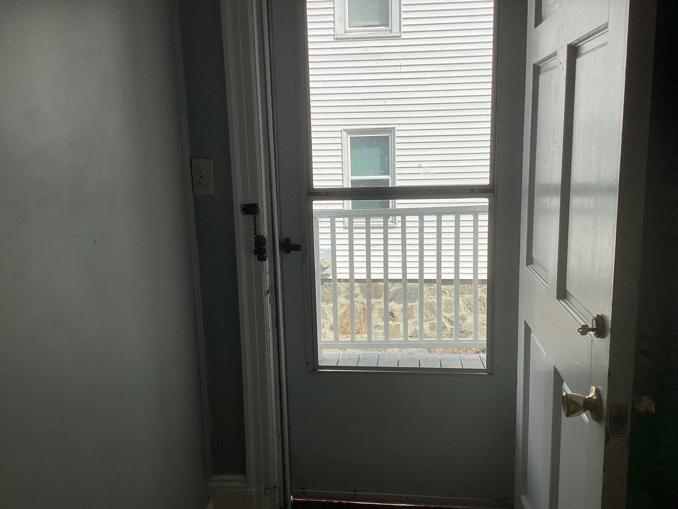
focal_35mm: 31
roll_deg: +0.7
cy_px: 254
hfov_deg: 58.4
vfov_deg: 45.4
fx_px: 607
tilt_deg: -10.4
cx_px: 339
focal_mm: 3.3
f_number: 2.4
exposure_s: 1/791
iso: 25
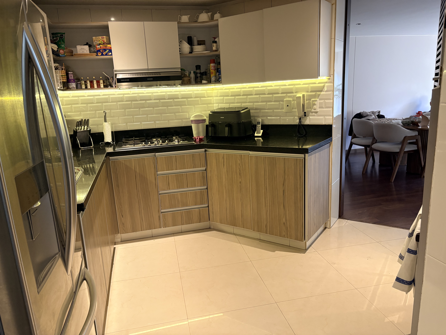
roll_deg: +3.1
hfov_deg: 67.3
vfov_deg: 53.1
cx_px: 223
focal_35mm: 26
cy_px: 168
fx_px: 335
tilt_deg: -12.9
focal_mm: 5.96
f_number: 1.6
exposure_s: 1/60
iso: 250
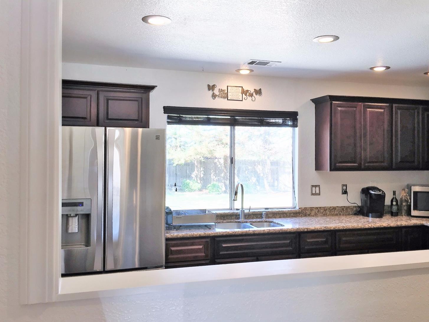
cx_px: 221
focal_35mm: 30
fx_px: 372
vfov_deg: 46.8
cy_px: 164
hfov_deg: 60.0
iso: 25
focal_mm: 4.15
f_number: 2.2
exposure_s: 1/60
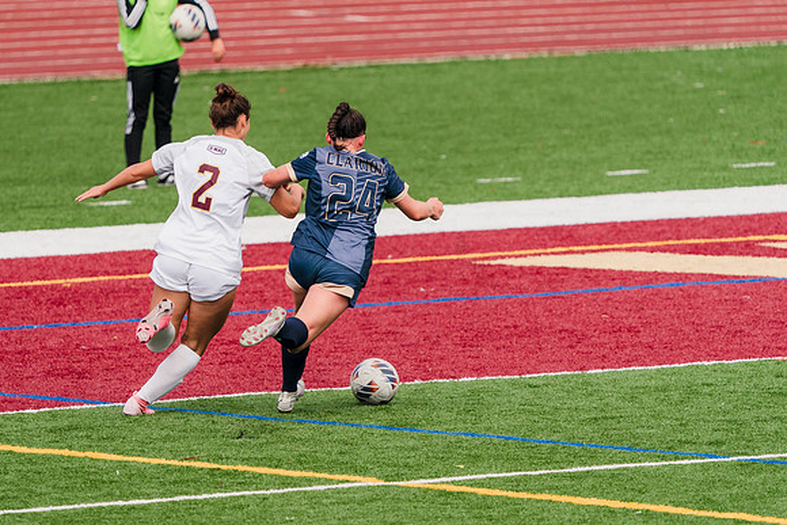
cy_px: 219
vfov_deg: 2.3
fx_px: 13020
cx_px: 277
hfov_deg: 3.5
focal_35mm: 595
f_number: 6.3
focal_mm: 459
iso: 500
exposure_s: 1/1600
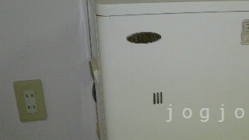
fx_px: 376
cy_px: 113
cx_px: 216
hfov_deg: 34.9
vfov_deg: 20.8
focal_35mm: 57
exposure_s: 1/30
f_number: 2.8
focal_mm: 4.6
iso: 100
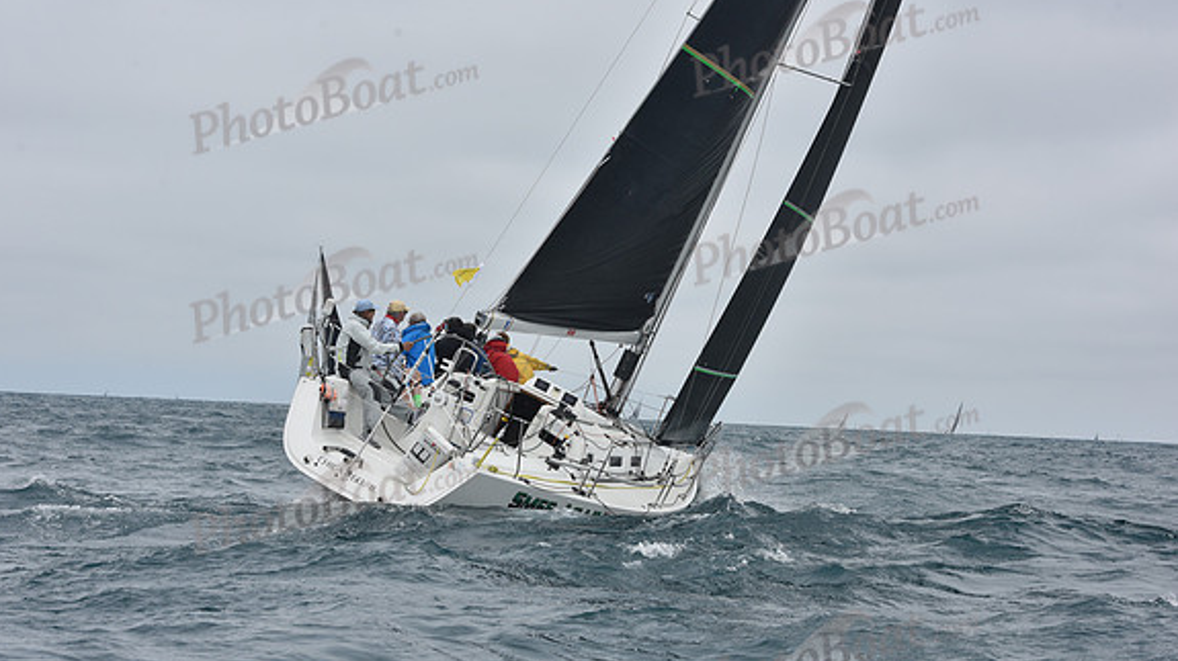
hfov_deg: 28.6
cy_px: 367
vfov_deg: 16.3
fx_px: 2311
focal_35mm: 74
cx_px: 586
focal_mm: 70
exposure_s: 1/800
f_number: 10
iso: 250
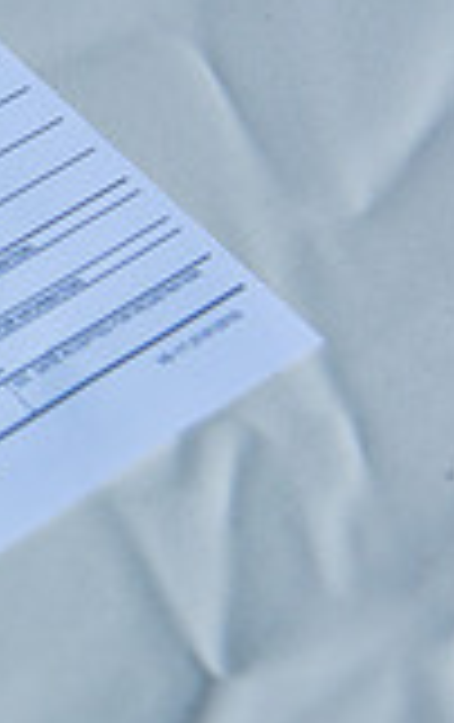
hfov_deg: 7.4
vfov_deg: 12.6
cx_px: -697
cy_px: 200
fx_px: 3258
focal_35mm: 165
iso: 320
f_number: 5
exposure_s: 1/125
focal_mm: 45
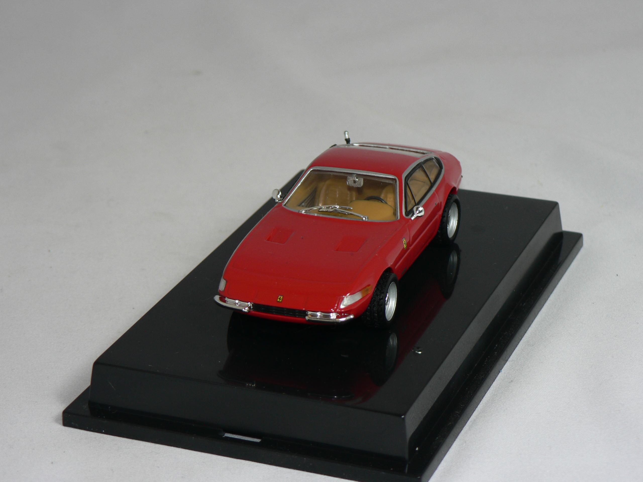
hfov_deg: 19.3
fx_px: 1895
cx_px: 322
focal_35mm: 102
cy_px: 241
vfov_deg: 14.5
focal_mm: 16.9
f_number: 3.2
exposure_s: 1/60
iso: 80
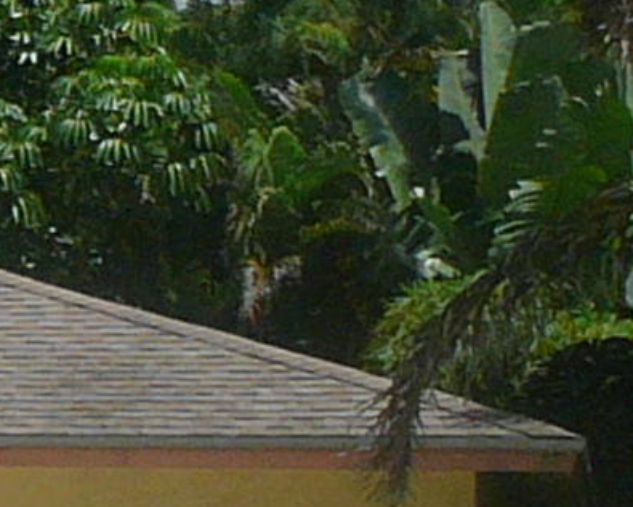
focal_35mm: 297
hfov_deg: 6.0
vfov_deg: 5.2
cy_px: 438
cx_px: -1276
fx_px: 5564
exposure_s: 1/400
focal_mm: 7
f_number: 5.6
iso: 80
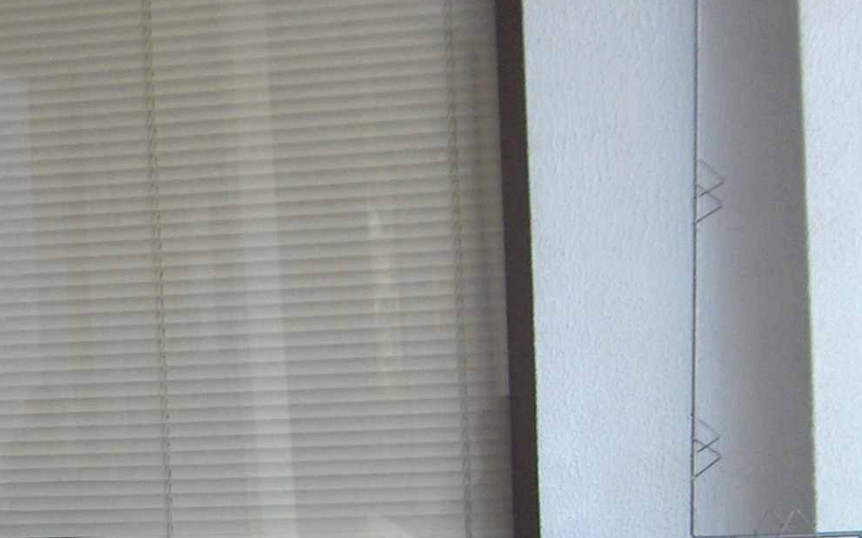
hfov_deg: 18.8
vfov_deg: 11.8
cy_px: 611
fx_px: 2560
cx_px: 82
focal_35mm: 109
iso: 112
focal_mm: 8
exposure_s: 1/113
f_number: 2.8
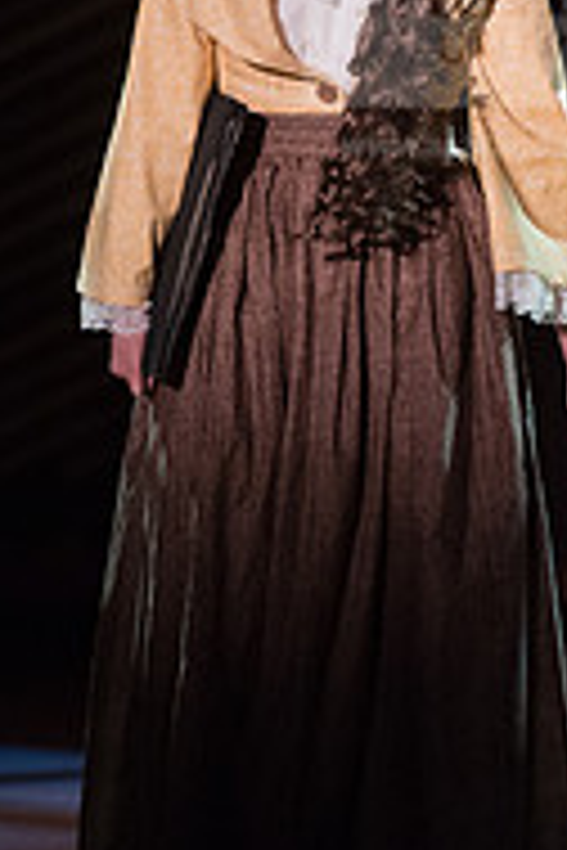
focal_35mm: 476
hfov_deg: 2.9
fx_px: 11245
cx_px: 234
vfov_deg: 4.3
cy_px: 193
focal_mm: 200
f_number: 2.8
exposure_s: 1/320
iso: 4000
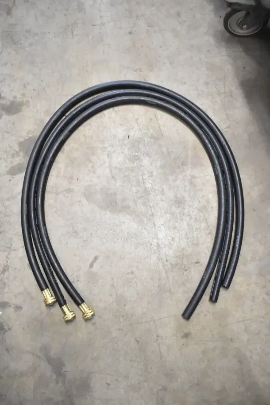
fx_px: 337
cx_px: 135
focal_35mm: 30
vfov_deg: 61.9
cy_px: 202
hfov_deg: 43.6
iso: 1800
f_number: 3.8
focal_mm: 20
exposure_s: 1/30
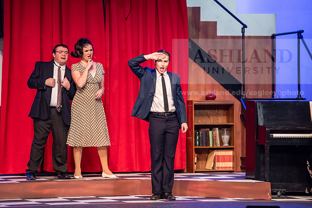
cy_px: 104
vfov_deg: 7.6
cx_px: 156
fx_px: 1560
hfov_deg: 11.4
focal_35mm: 180
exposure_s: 1/200
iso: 3200
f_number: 3.2
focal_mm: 180
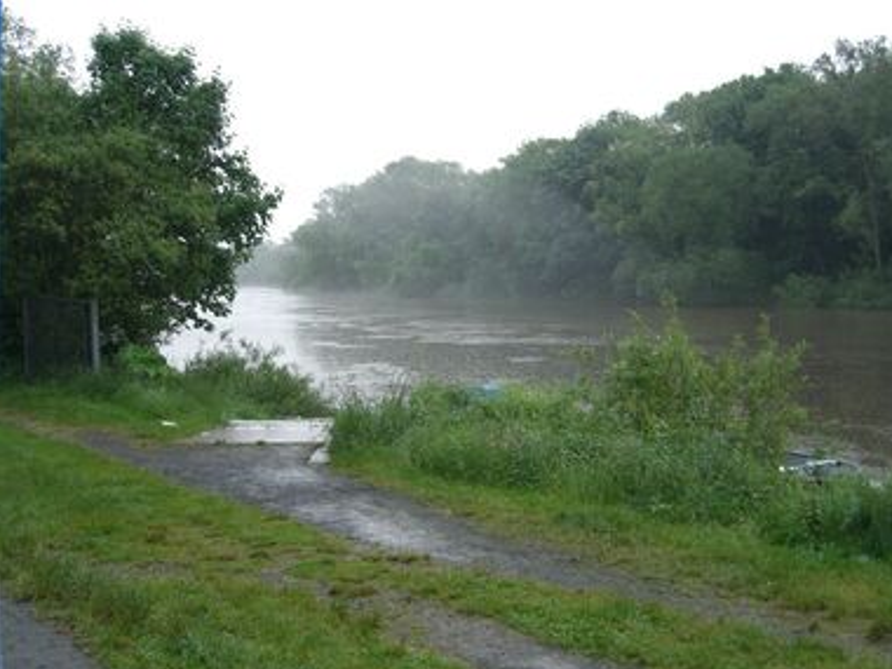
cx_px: 467
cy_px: 350
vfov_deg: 36.0
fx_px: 1031
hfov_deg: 46.8
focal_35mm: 40
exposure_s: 1/80
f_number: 2.8
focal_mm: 7.9
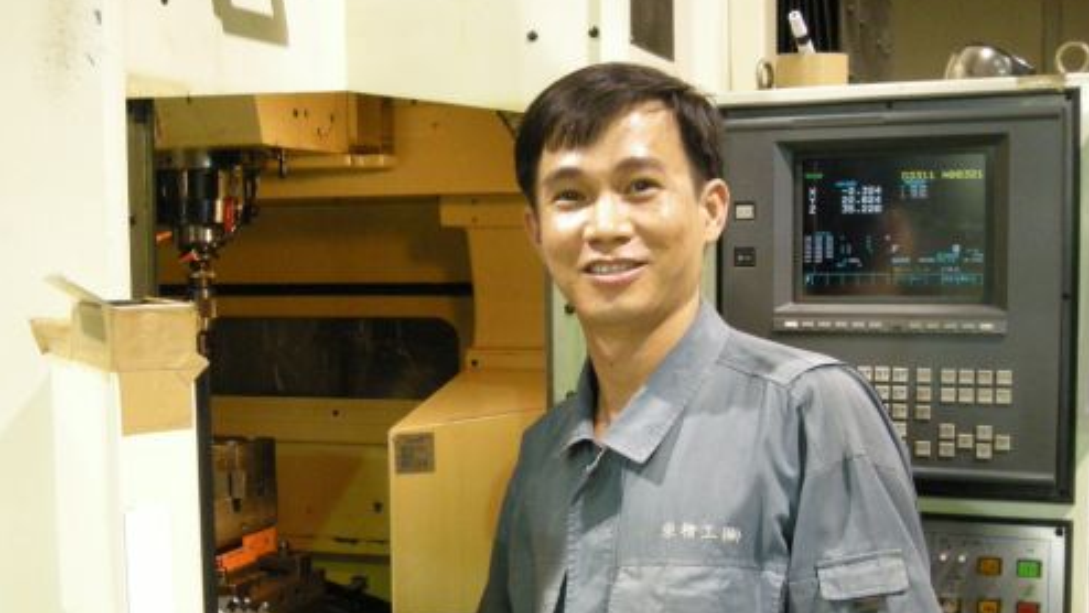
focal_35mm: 54
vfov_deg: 22.2
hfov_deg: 38.5
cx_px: 547
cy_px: 398
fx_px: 1559
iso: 400
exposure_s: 1/11.7
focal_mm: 7.9
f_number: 3.2
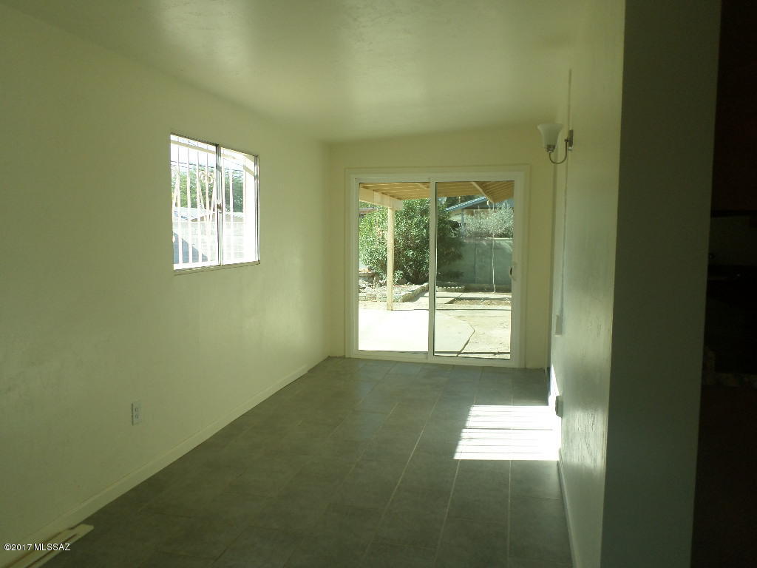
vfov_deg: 54.9
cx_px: 378
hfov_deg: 69.4
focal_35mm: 25
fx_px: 547
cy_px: 284
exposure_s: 1/350
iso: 80
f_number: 2.5
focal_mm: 4.5
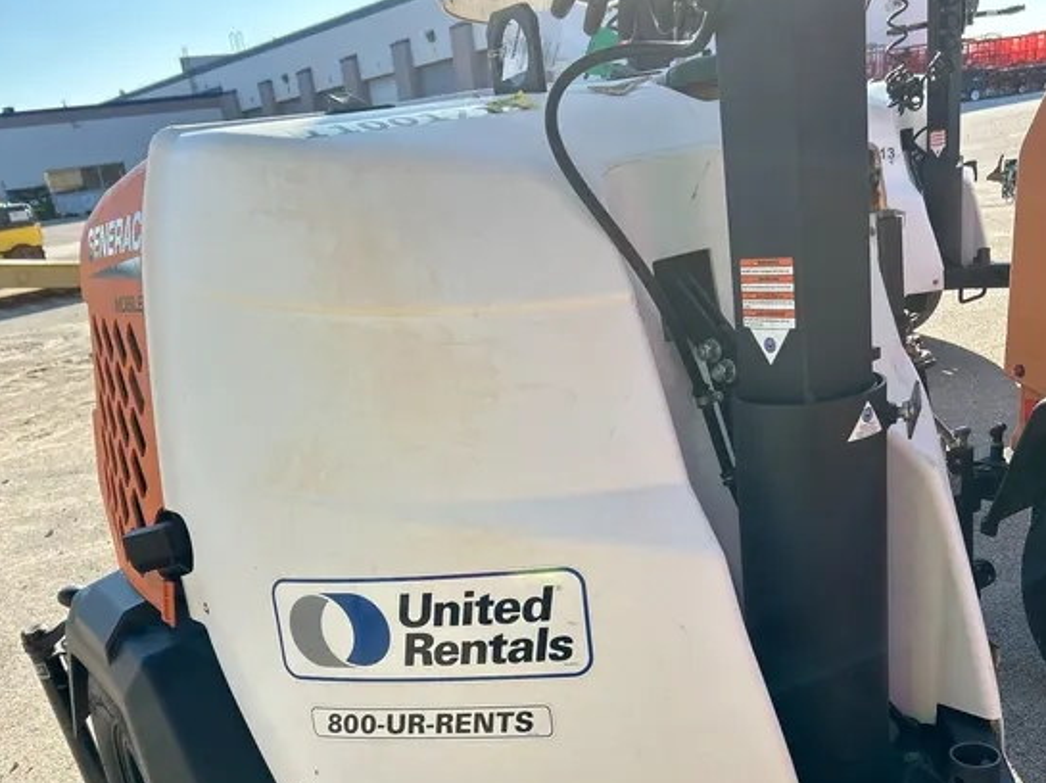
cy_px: 607
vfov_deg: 39.3
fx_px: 1057
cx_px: 524
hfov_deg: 52.7
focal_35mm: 35
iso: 50
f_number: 1.5
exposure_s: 1/1698
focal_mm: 5.7
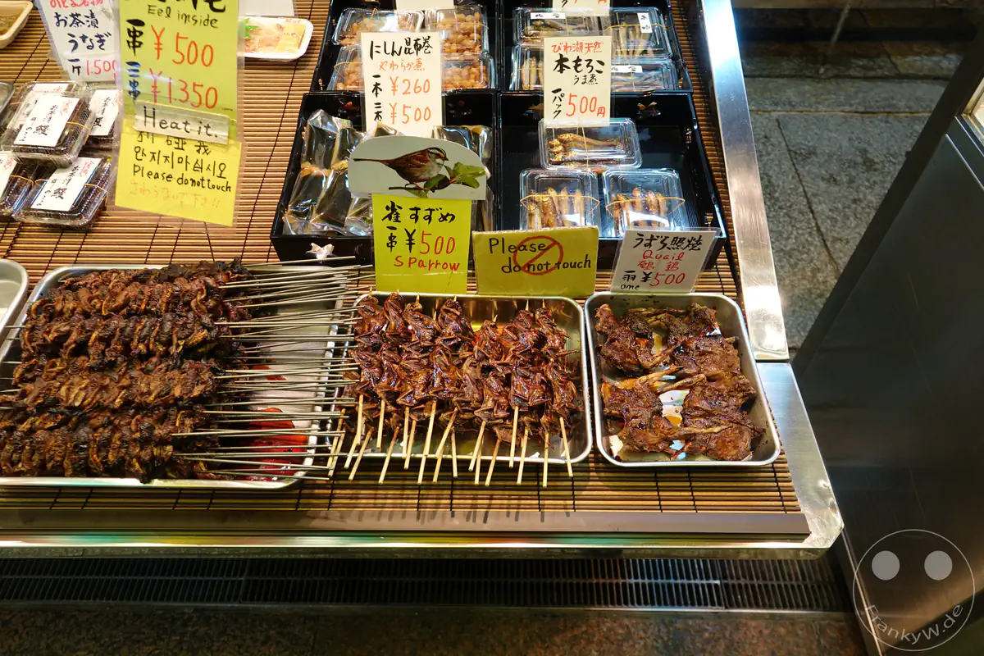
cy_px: 328
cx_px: 492
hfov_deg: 73.7
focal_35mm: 24
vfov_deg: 53.1
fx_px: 656
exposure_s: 1/30
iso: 125
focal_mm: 8.8
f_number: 2.4
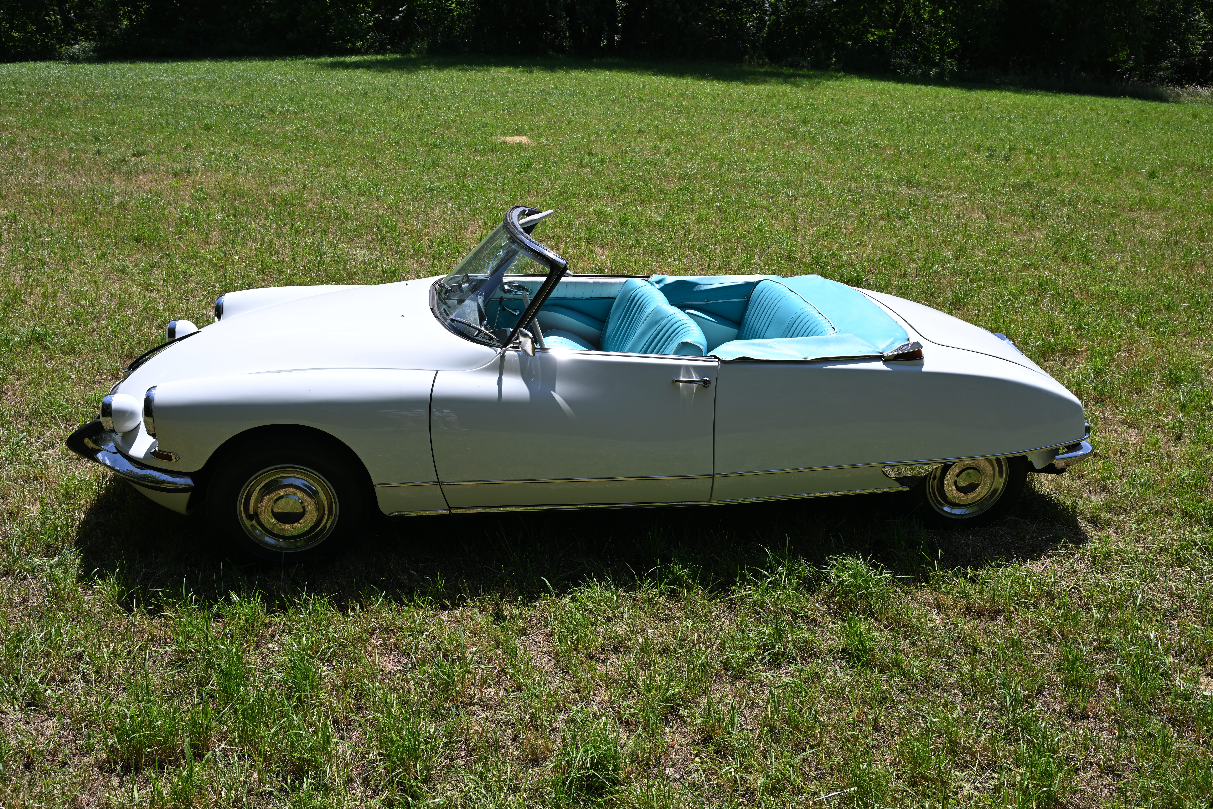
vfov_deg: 43.0
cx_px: 606
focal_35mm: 30
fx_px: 1028
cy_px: 404
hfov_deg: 61.1
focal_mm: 30.5
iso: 100
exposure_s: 1/250
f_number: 8
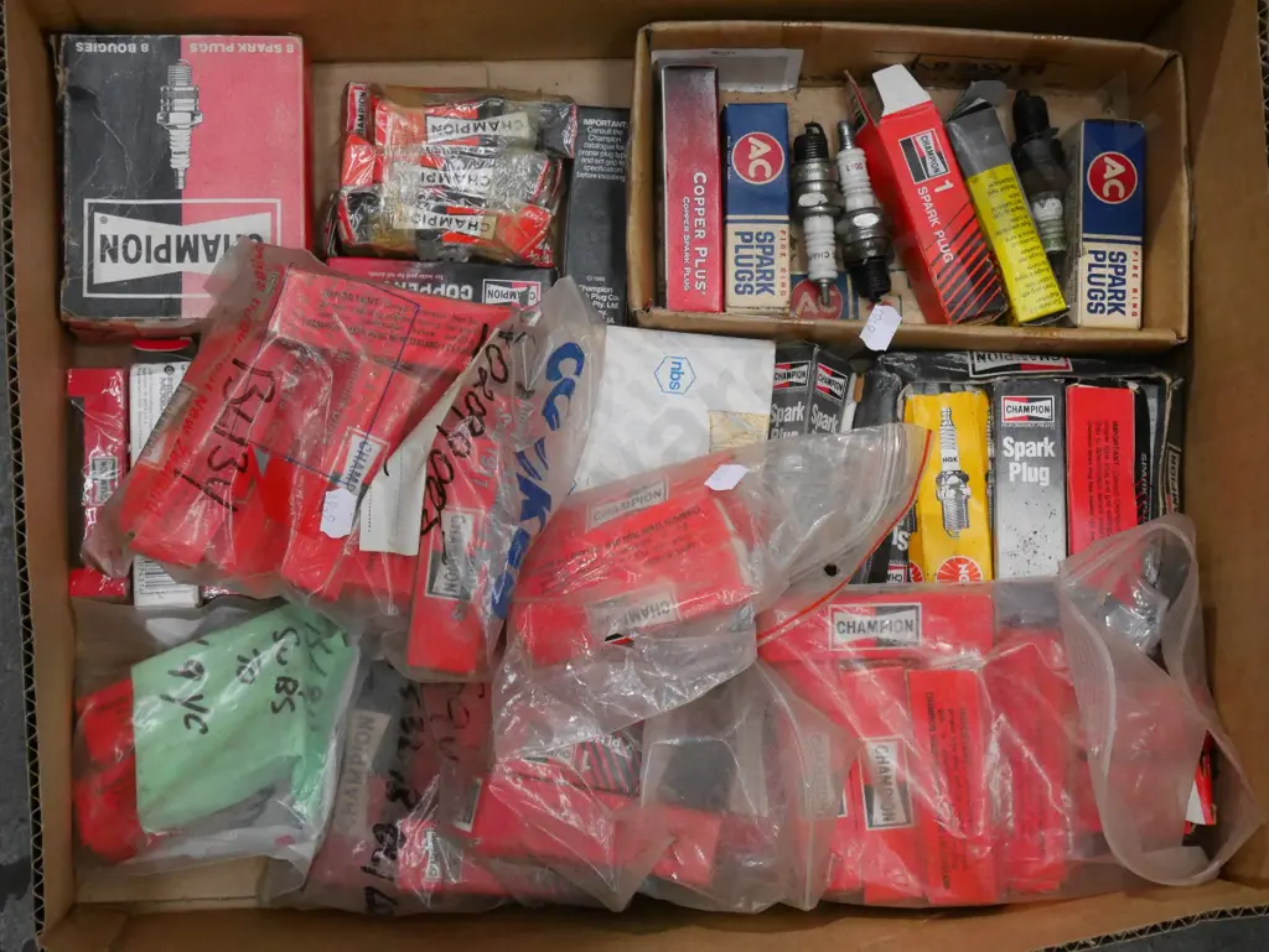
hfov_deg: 30.3
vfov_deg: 22.9
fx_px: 2347
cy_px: 476
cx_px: 634
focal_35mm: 64
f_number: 5.6
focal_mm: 32
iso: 3200
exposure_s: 1/40
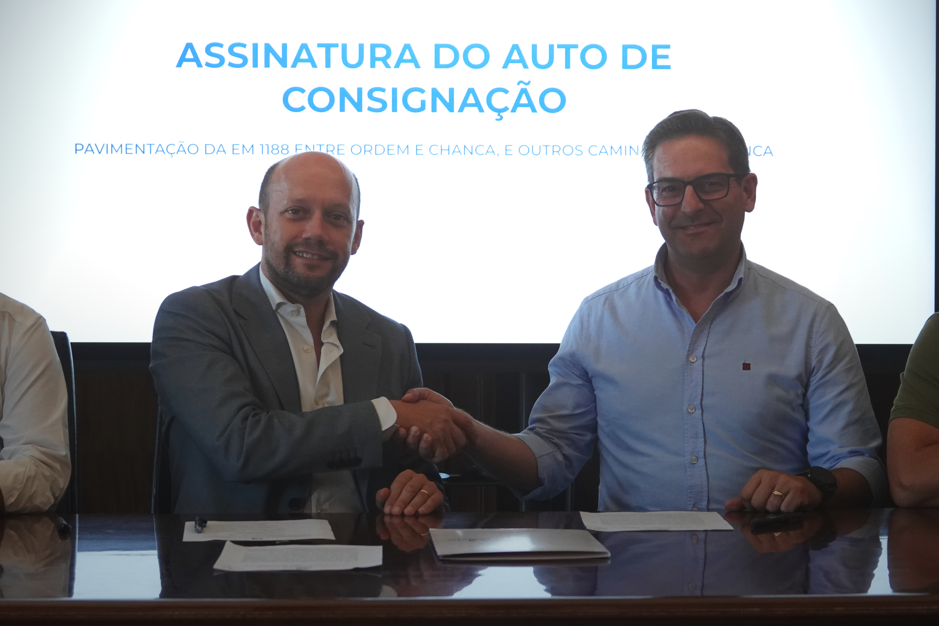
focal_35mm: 95
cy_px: 313
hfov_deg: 21.5
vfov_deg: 14.4
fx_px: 2478
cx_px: 470
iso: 1000
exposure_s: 1/200
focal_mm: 34.7
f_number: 3.5
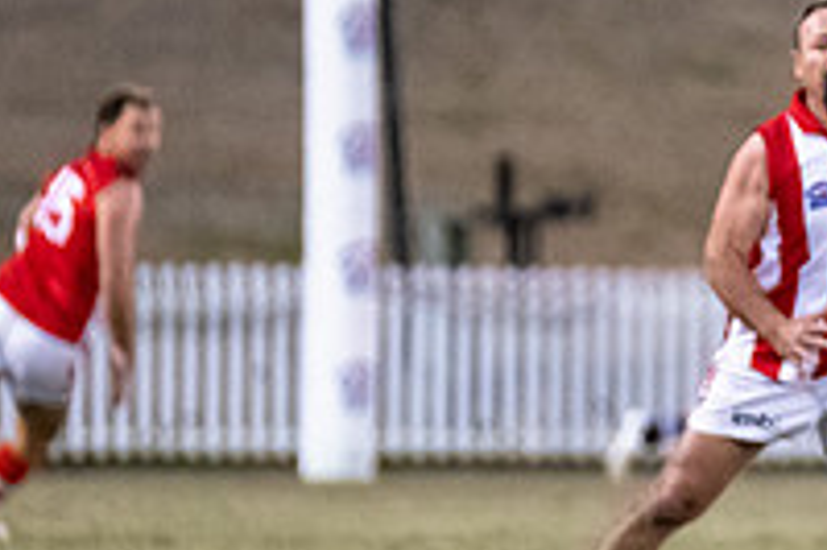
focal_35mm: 1061
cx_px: 1158
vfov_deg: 1.3
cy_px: 229
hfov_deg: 1.9
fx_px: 24353
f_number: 2.8
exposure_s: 1/1250
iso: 8000
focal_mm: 240
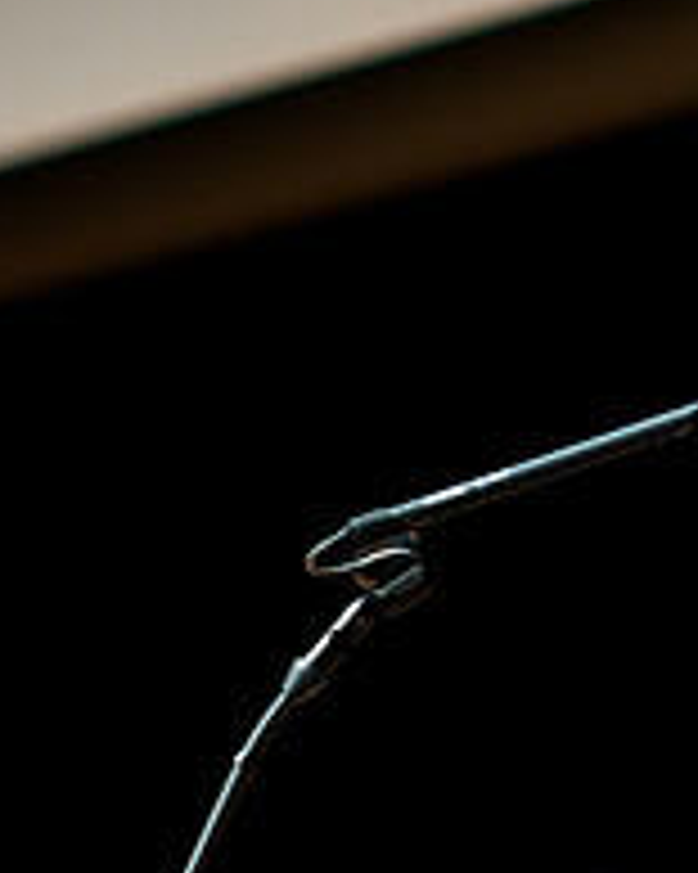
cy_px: 398
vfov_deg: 3.1
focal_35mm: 630
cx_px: 743
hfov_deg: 2.5
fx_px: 16281
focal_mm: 150
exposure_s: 1/80
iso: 800
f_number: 2.8
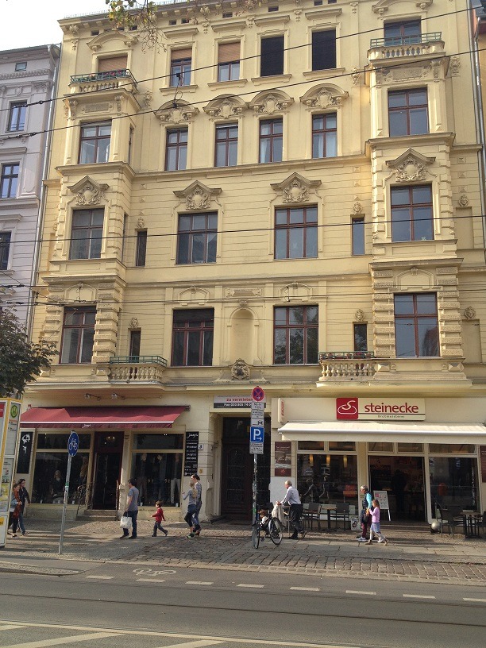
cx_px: 243
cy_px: 324
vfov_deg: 52.6
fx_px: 655
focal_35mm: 35
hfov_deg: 40.7
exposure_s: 1/746
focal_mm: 4.28
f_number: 2.4
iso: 50
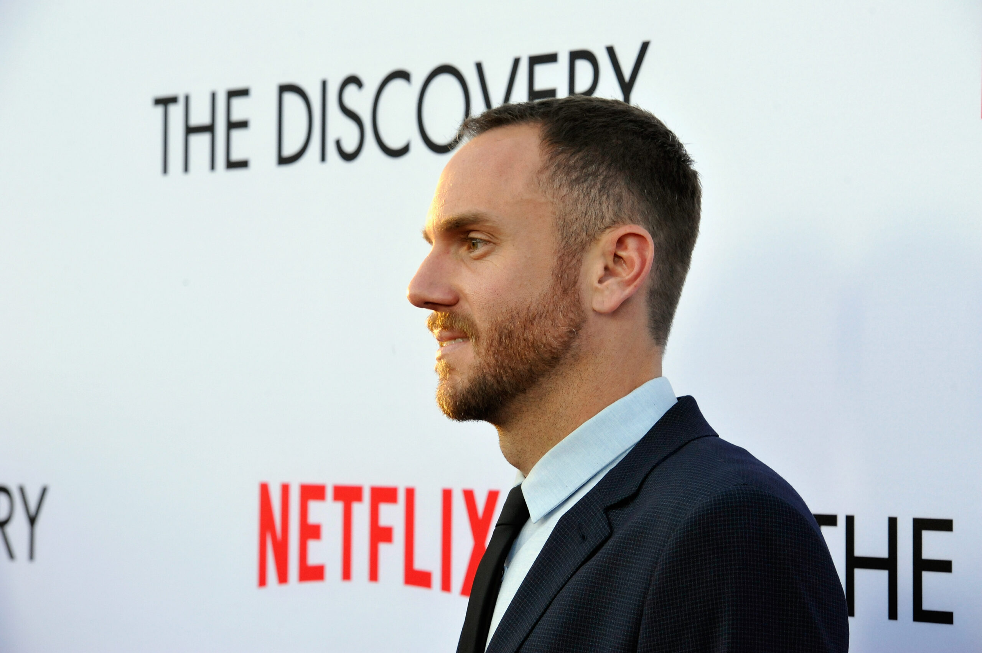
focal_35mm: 140
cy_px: 326
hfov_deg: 14.7
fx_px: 3816
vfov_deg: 9.8
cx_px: 491
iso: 2000
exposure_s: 1/250
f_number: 10
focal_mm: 140
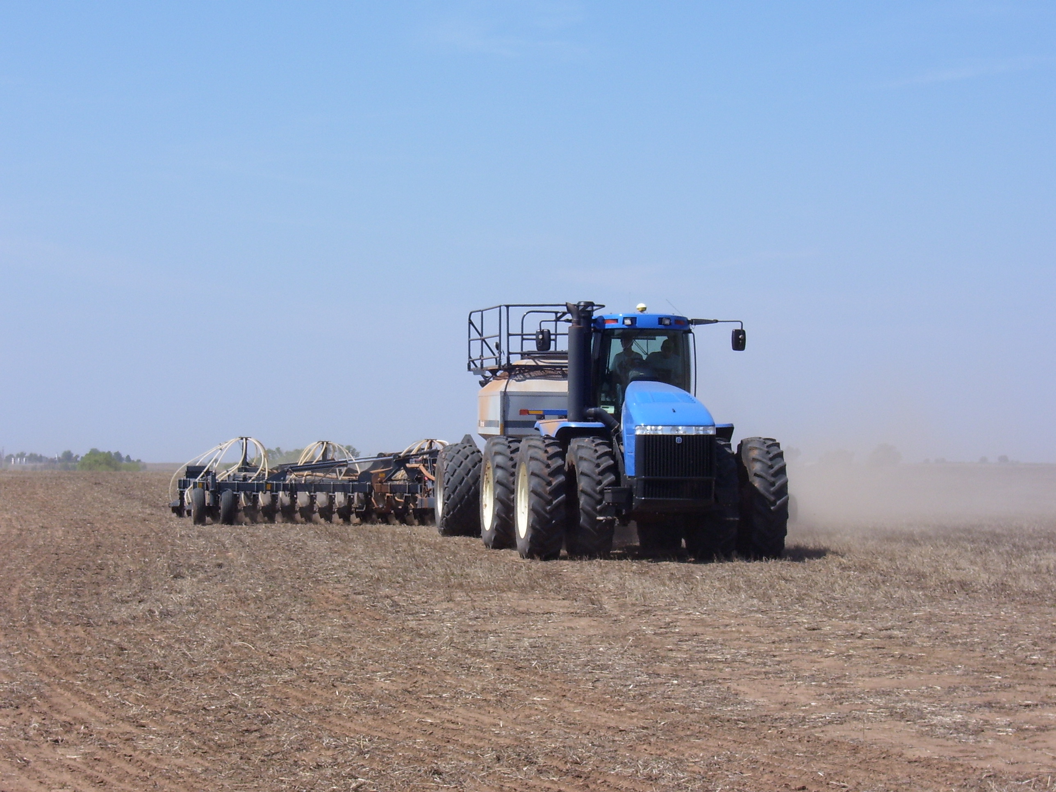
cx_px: 528
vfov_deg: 14.5
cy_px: 396
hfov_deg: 19.3
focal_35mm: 102
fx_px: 3112
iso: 80
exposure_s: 1/180
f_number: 8
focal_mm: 16.8
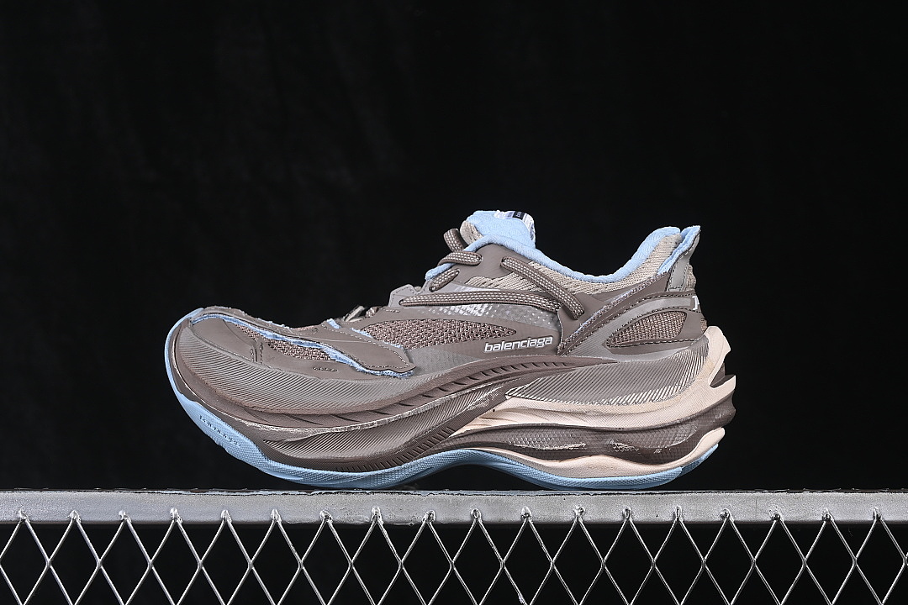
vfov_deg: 18.2
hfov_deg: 27.0
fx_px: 1892
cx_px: 454
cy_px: 302
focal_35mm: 75
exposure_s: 1/80
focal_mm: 50
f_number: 7.1
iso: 160
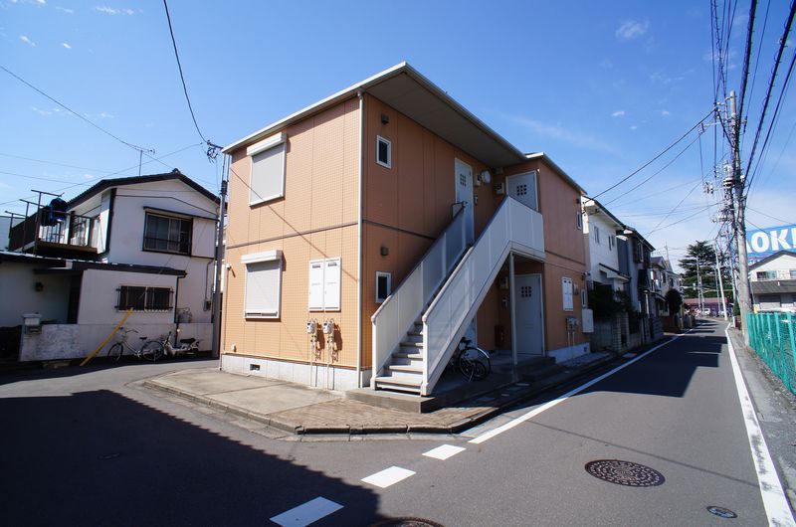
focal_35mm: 24
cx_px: 398
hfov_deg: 73.8
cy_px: 264
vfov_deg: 52.9
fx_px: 530
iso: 200
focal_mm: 16
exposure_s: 1/160
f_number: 13
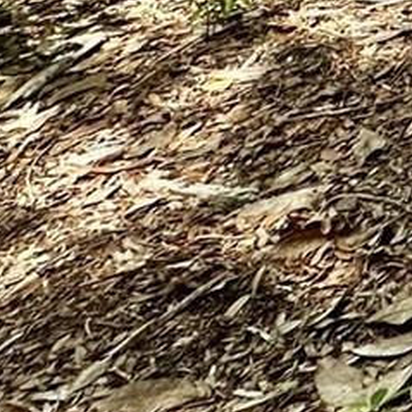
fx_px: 1118
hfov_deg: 11.8
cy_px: -557
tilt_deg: +5.3
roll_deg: +1.3
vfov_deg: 14.4
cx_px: 1203
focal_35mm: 83
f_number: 2.2
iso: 40
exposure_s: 1/910
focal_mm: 2.22
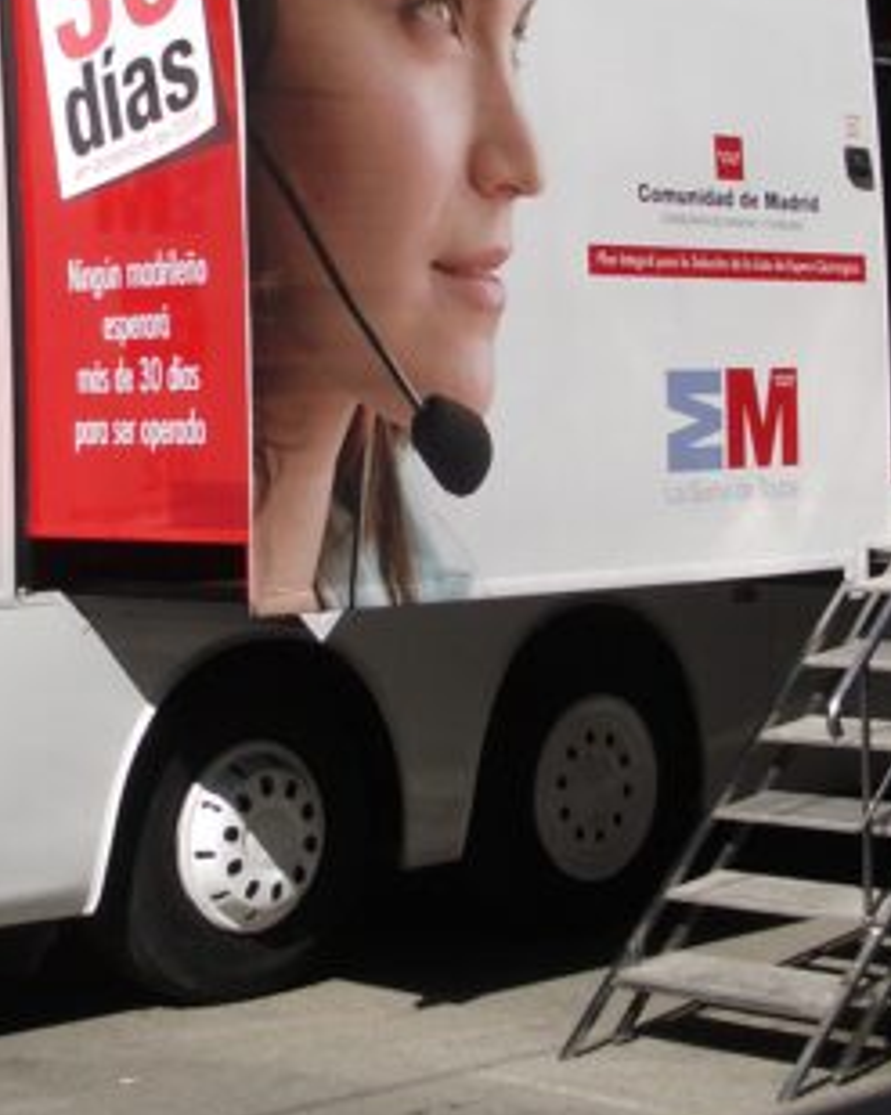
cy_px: 289
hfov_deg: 18.1
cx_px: 422
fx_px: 2803
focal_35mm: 85
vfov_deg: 22.3
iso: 80
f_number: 4.3
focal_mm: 5.8
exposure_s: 1/800
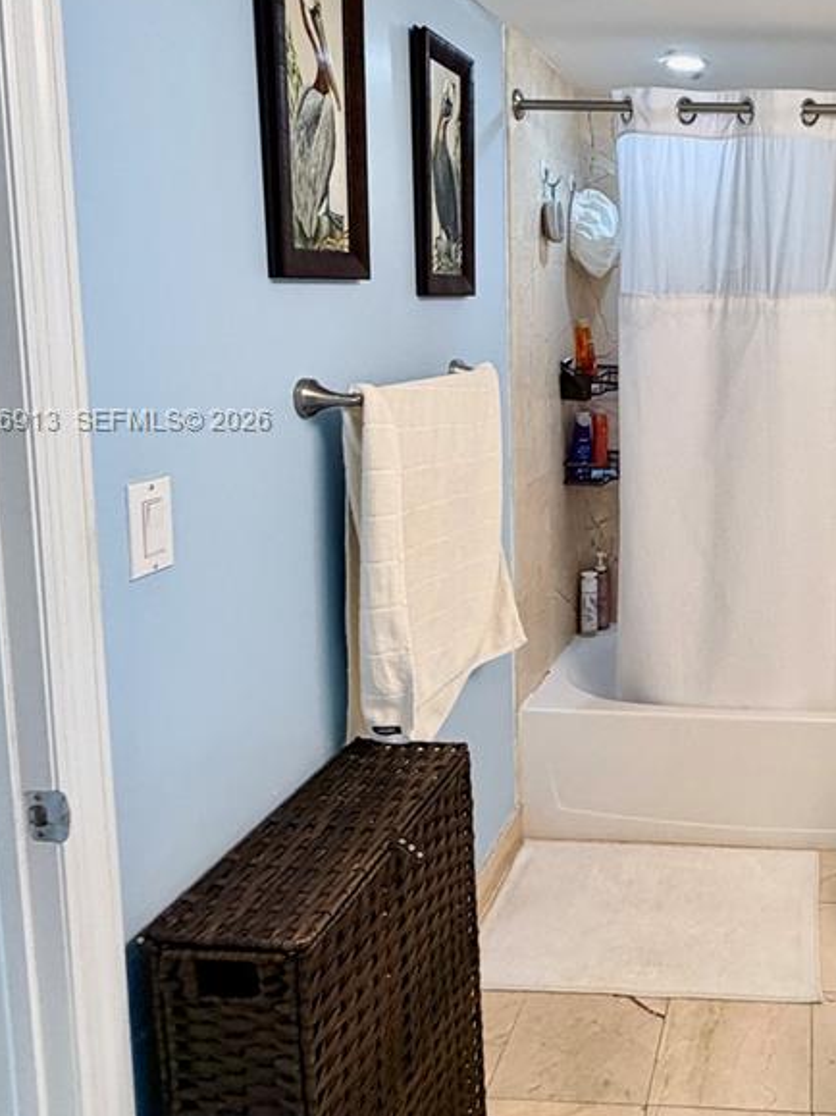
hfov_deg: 43.3
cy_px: 422
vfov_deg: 60.9
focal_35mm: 29
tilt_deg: -6.8
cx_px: 780
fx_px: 934
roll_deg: -0.5
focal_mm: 2.22
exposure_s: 1/60
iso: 160
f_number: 2.2
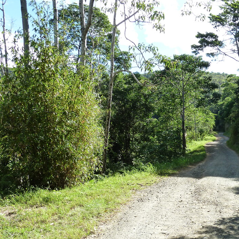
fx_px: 297
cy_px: 147
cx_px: 198
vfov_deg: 43.6
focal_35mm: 38
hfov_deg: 41.6
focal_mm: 4.1
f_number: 4
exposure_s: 1/200
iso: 125
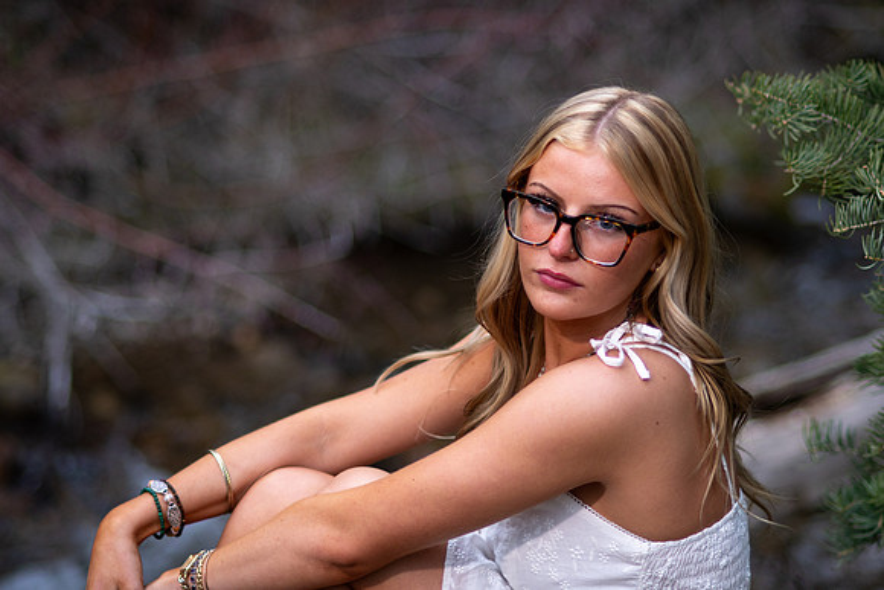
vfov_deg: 10.8
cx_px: 442
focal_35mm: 128
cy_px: 295
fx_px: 3131
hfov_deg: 16.1
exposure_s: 1/400
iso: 200
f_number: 1.8
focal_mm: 85
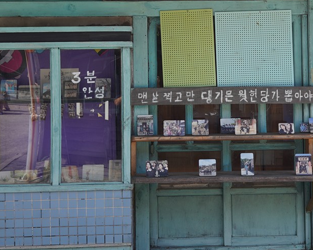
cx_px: 239
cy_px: 31
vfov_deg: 14.3
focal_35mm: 107
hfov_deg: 17.8
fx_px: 991
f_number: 8
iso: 100
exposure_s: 1/100
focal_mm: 35
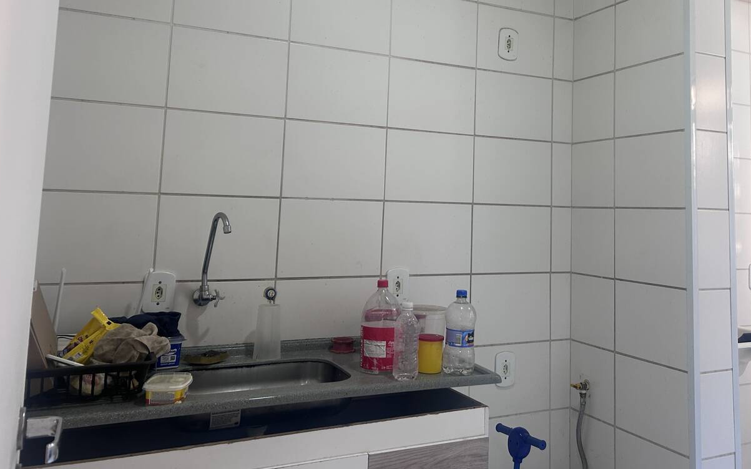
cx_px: 440
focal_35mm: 33
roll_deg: -1.9
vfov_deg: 37.8
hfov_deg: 57.8
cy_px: 147
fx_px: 675
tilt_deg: +5.7
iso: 64
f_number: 1.5
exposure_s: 1/60
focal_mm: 5.7
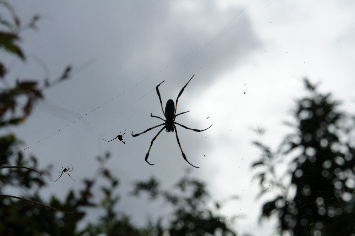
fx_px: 813
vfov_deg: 16.5
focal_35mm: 82
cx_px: 178
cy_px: 118
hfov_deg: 24.6
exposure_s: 1/320
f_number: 13
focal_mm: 55
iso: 200
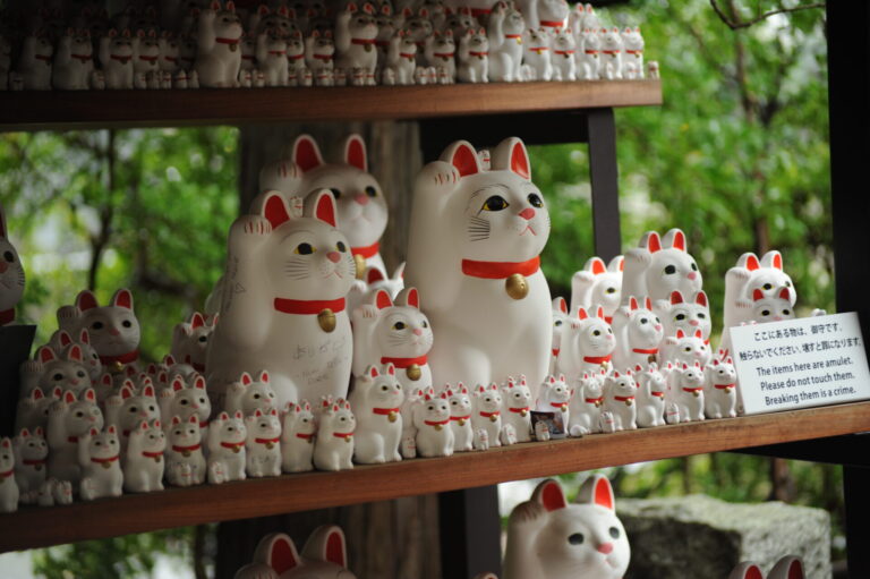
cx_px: 435
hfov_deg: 39.6
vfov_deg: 27.0
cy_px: 290
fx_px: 1208
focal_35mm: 50
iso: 800
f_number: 2
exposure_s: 1/25
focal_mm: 50
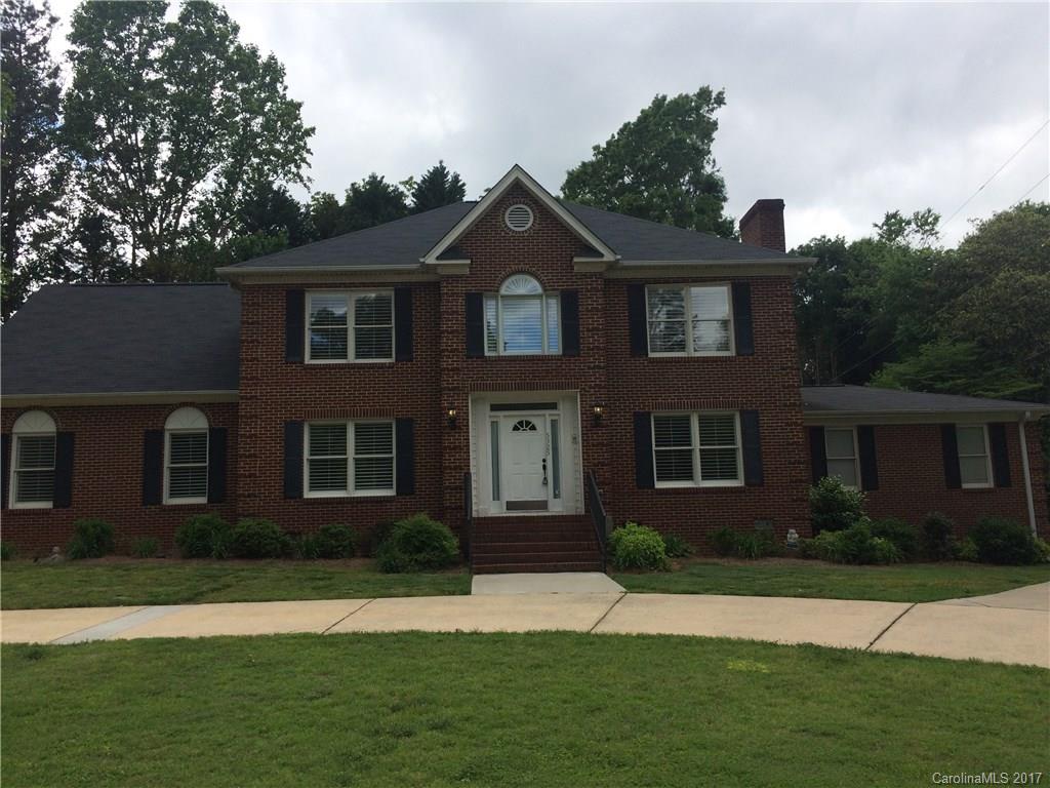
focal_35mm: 29
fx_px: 880
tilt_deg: +9.6
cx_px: 525
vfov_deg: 48.2
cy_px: 394
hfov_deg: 61.7
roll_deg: +3.1
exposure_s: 1/1026
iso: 32
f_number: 2.2
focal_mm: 4.15
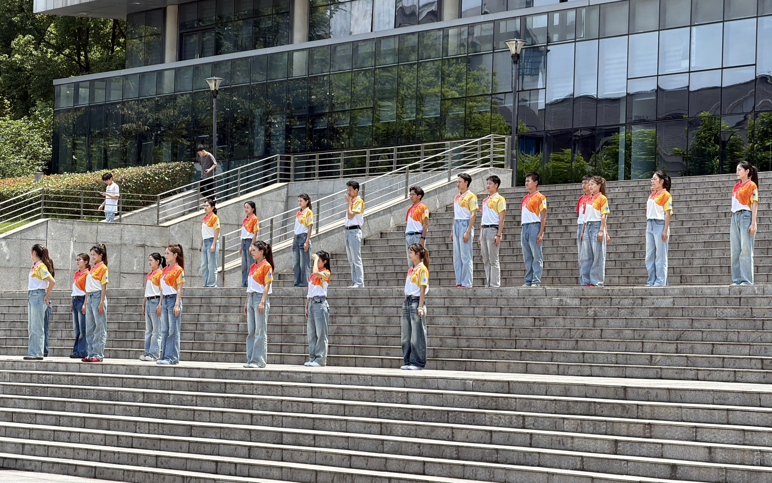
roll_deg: -1.2
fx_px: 2378
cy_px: 231
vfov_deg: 11.6
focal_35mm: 113
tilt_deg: +2.7
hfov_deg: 18.4
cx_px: 382
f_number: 2.8
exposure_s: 1/631
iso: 50
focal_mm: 16.89
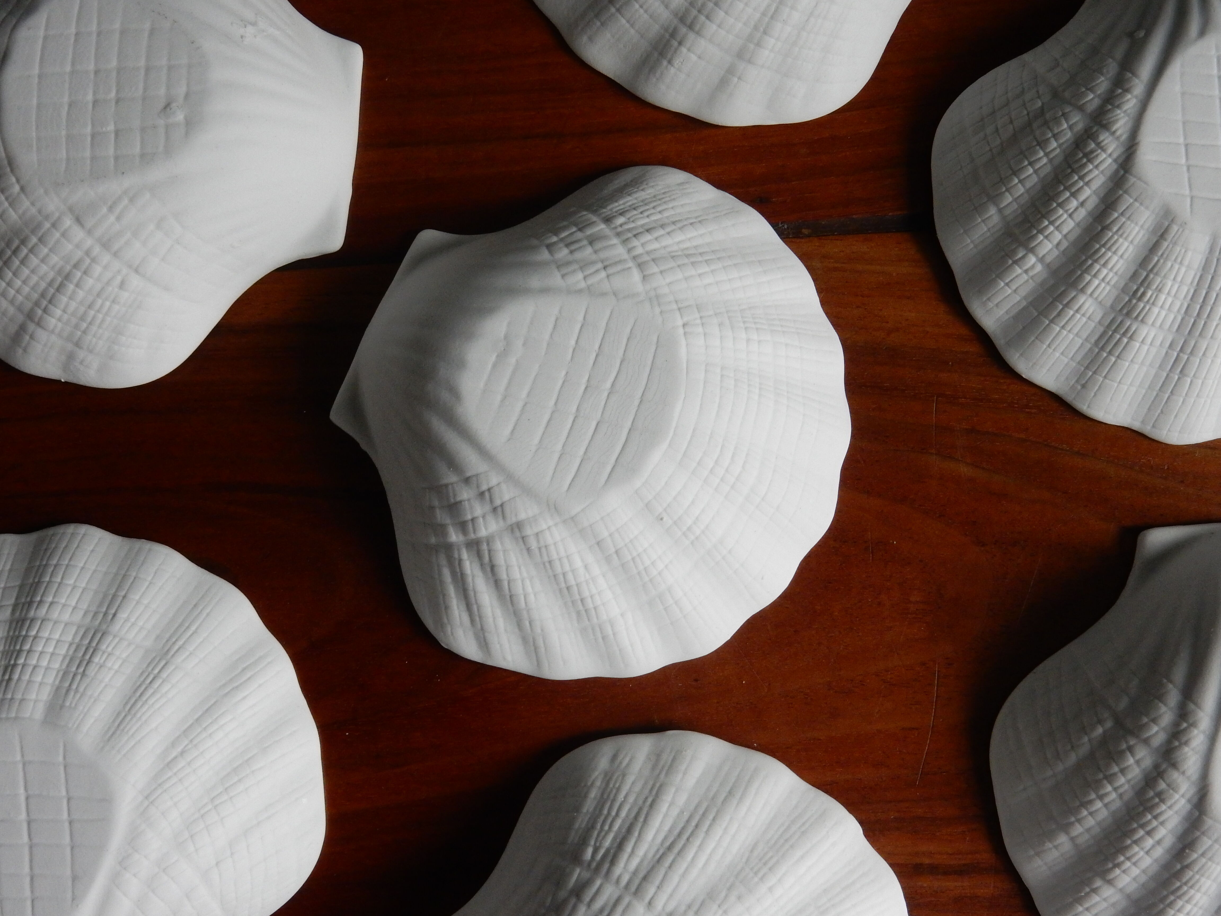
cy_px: 458
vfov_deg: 33.6
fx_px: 1517
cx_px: 610
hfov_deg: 43.9
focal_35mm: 43
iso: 450
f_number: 4.2
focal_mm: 7.6
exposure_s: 1/40
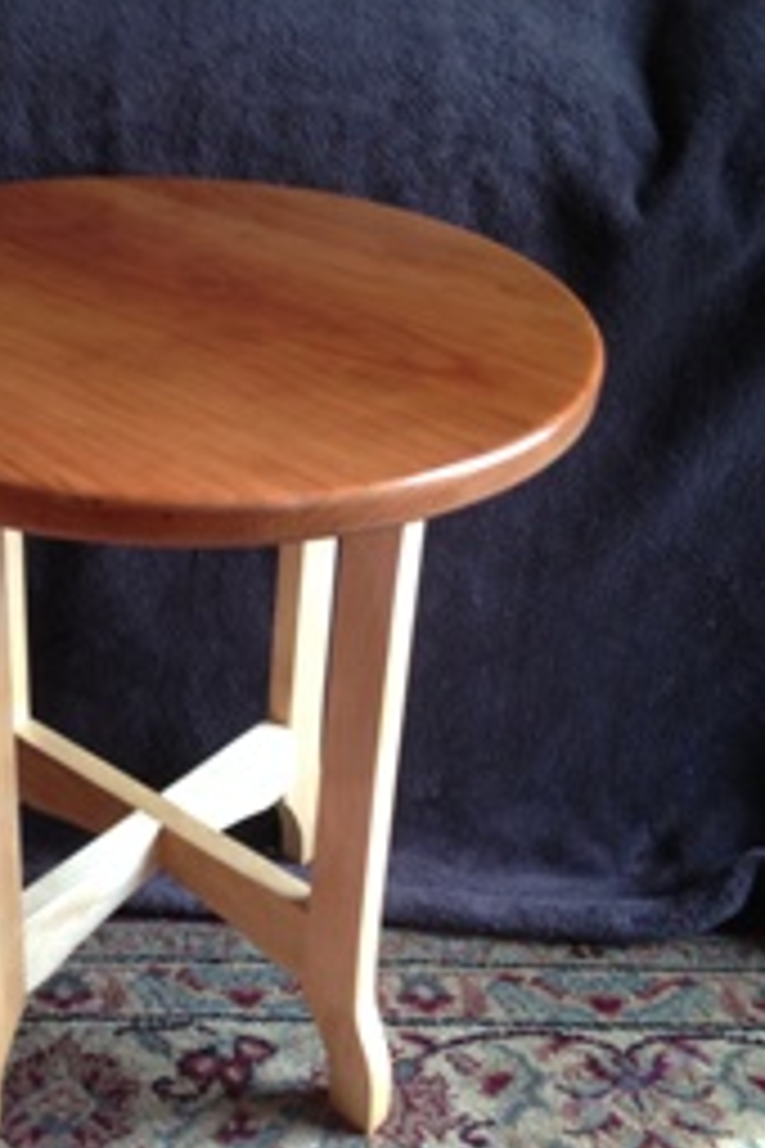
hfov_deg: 28.2
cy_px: 572
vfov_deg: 41.9
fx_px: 1498
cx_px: 184
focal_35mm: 47
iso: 125
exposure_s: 1/20
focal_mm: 4.12
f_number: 2.4
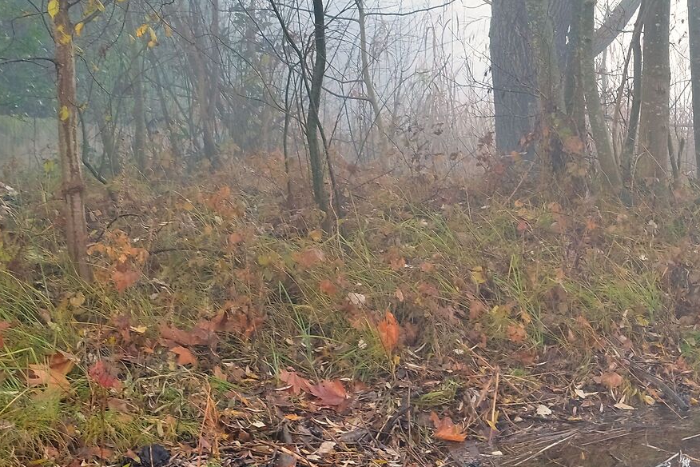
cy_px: 433
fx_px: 1439
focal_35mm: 74
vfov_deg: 18.1
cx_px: 770
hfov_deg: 25.4
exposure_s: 1/15
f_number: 7.1
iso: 200
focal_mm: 18
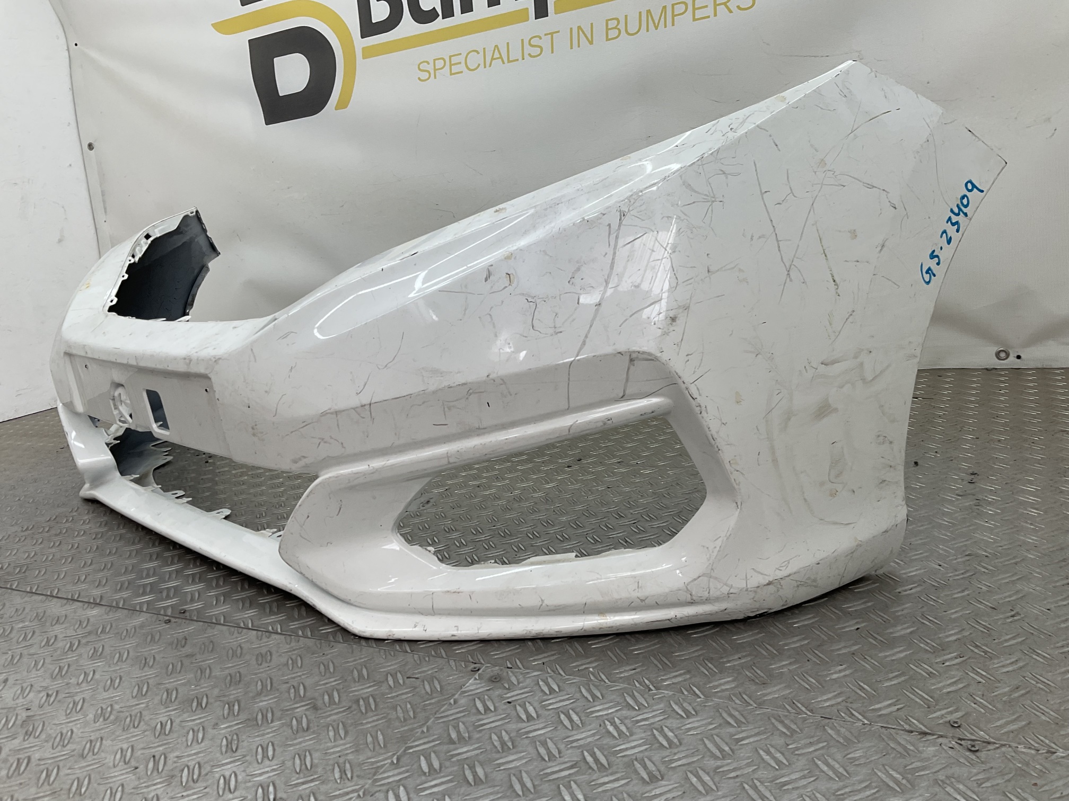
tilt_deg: -13.6
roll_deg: +7.8
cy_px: 400
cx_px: 534
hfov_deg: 61.7
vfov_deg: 48.2
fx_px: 896
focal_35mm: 29
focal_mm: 3
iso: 16
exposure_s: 1/149
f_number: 1.8
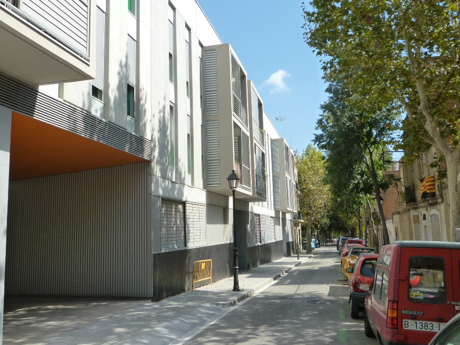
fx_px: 439
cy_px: 158
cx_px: 229
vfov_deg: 42.9
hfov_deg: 55.3
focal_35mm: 33
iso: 125
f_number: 3.5
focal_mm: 5.2
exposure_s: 1/500
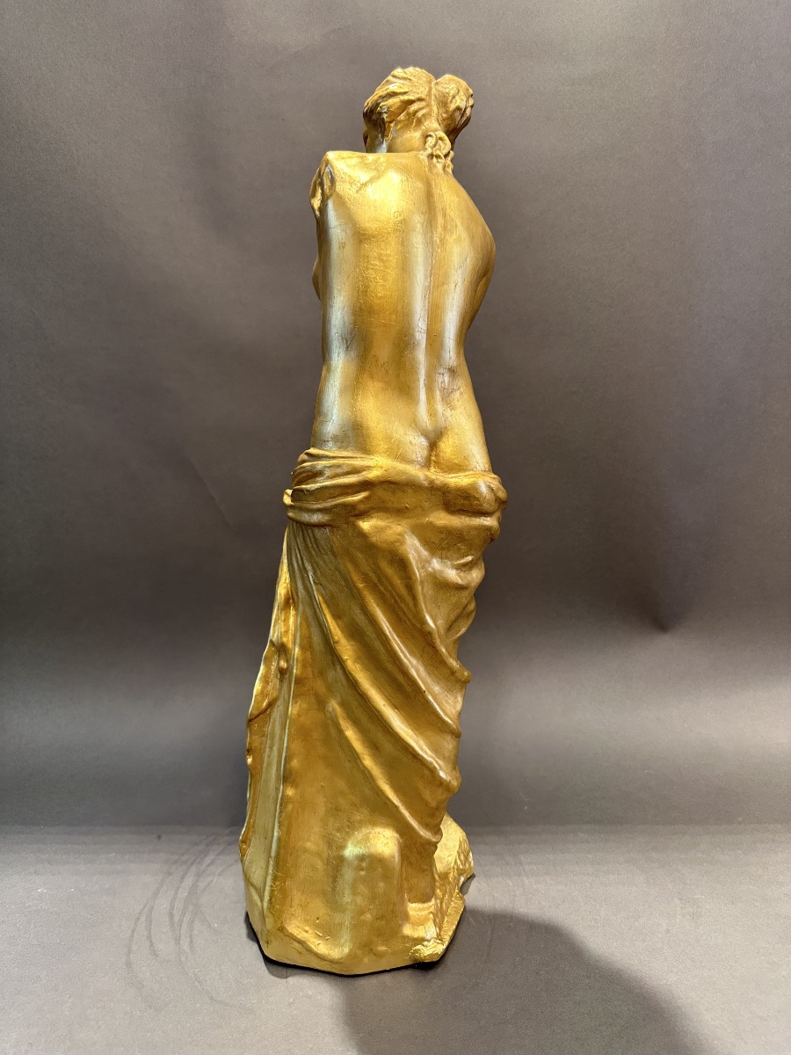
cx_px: 396
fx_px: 731
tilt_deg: -11.9
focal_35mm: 24
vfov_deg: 71.6
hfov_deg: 56.8
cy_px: 528
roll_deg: +0.6
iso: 125
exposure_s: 1/50
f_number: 1.78
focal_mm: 6.86
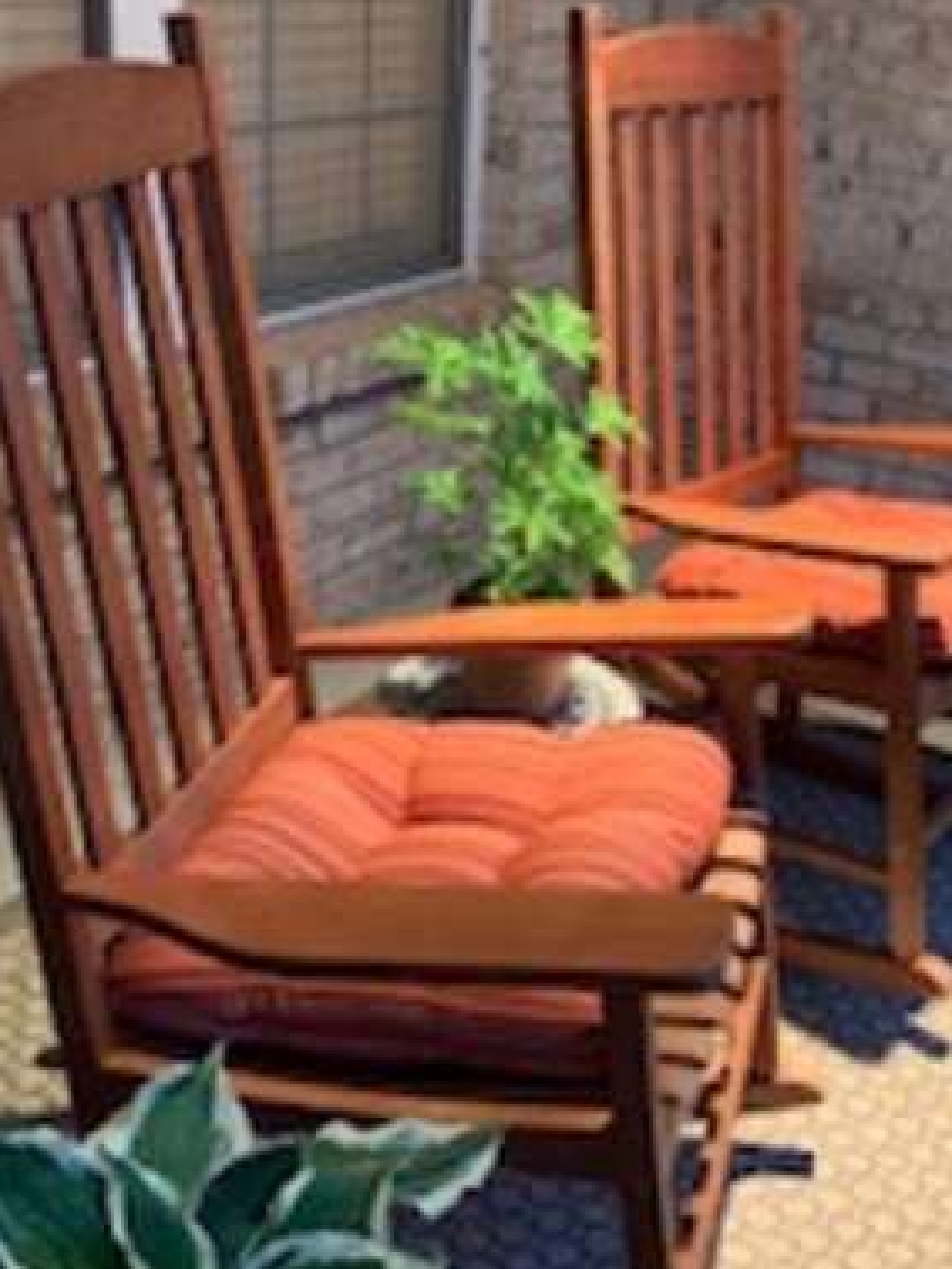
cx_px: 673
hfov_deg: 31.2
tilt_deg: -21.5
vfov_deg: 41.2
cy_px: 571
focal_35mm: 46
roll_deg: -6.5
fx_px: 1686
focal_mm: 4.25
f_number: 1.8
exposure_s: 1/30
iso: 320
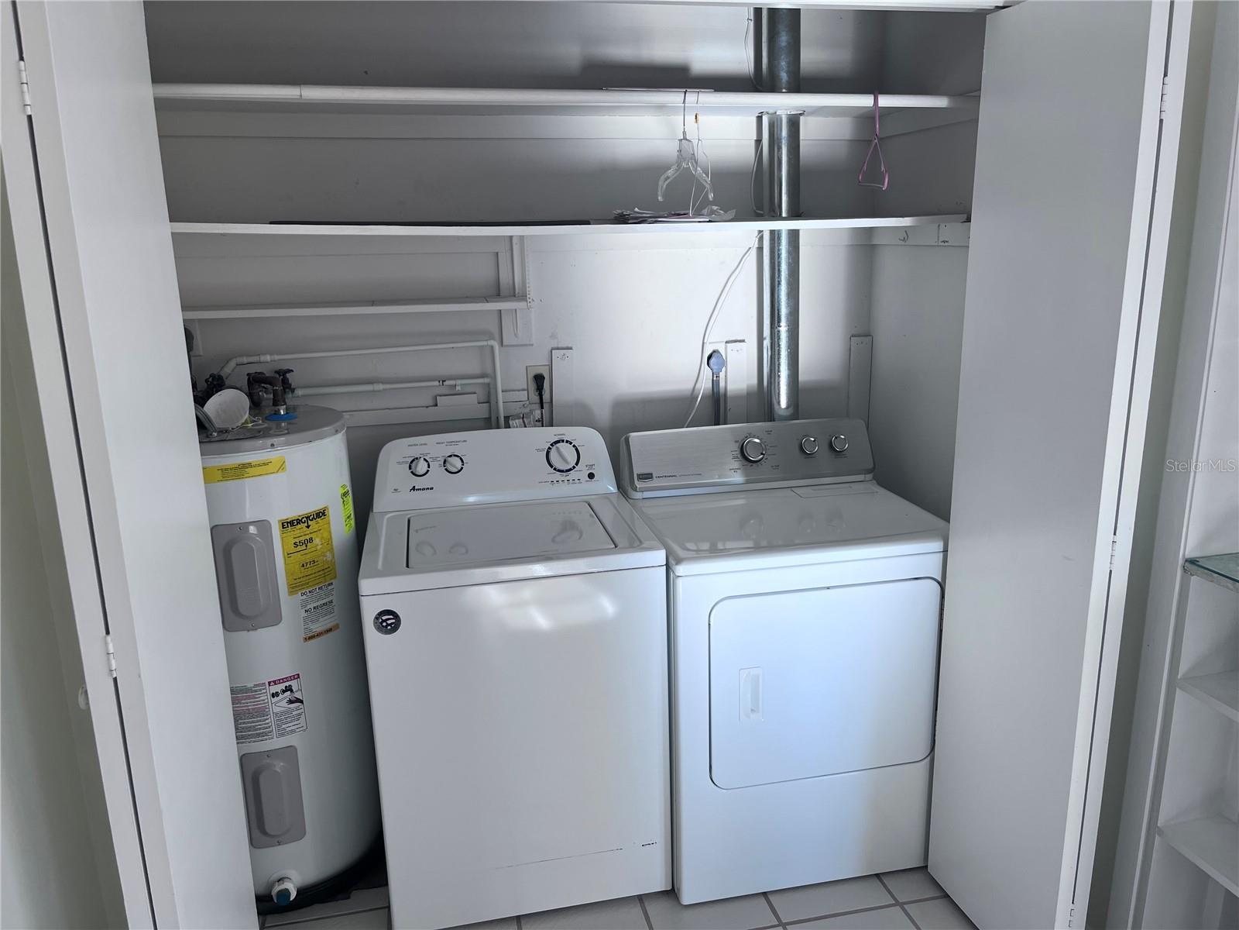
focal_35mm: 26
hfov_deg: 67.3
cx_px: 620
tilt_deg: -12.2
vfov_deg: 53.1
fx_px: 931
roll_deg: +1.3
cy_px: 465
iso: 32
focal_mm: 5.1
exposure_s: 1/128
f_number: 1.6
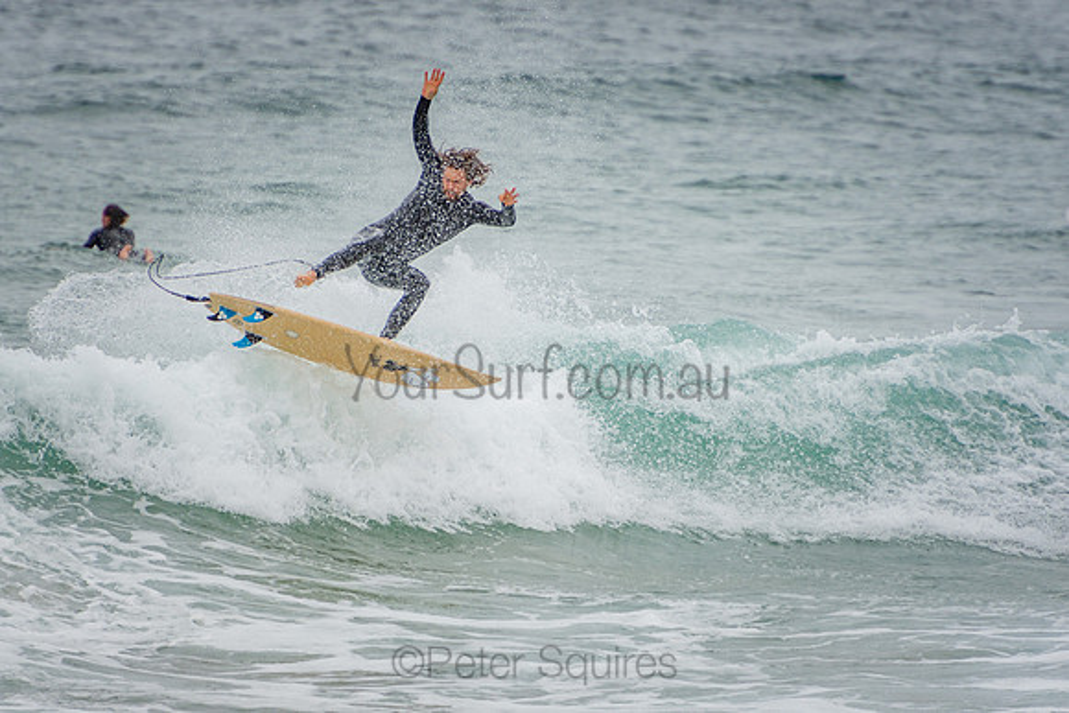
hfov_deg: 3.5
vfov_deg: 2.4
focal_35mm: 585
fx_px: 17374
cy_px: 356
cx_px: 534
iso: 250
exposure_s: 1/1600
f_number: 5.6
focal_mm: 390
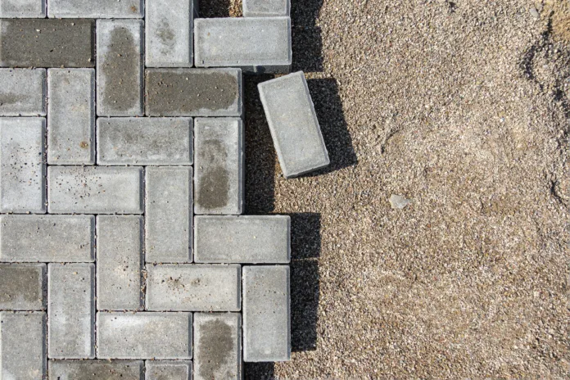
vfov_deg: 53.1
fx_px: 380
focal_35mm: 24
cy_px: 190
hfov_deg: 73.7
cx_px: 285
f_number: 4
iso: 125
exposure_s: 1/160
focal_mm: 8.8
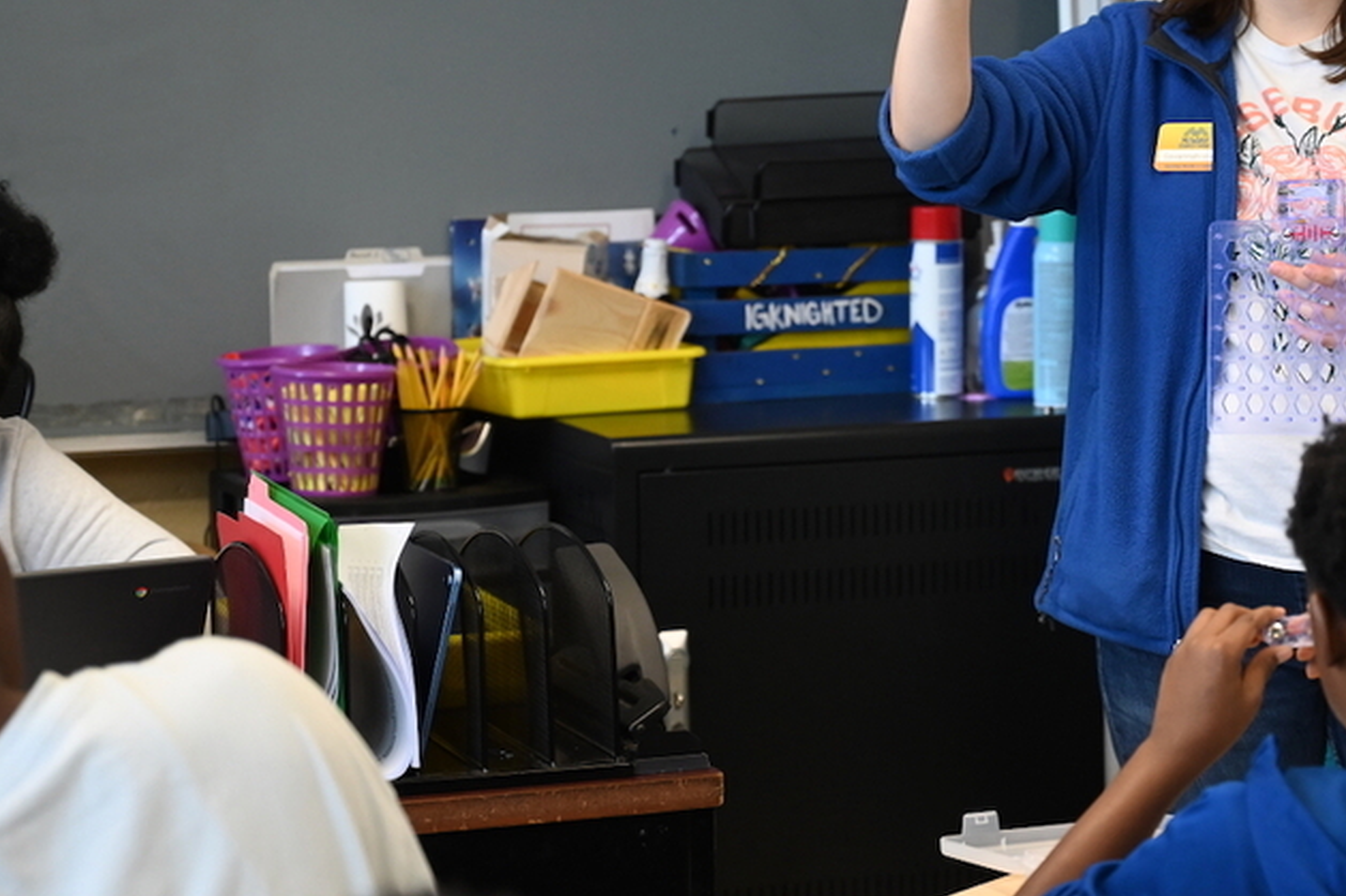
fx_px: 4261
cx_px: 933
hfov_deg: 17.9
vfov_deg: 12.0
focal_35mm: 114
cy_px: 304
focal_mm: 70
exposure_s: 1/250
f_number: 4
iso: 2200
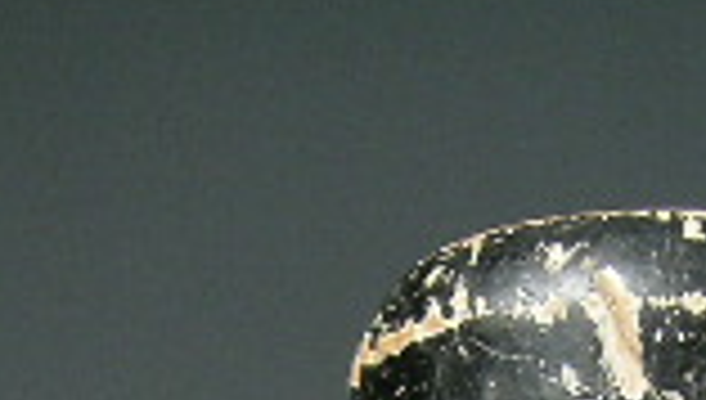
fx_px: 2326
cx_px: 490
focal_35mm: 124
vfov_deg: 8.7
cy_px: 1052
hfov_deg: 17.2
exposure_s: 1/69.8
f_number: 4
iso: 50
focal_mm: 5.8
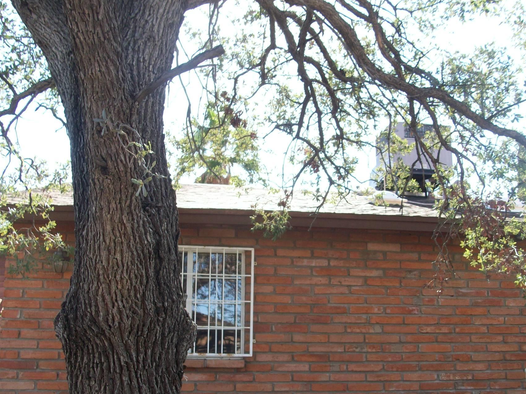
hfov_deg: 45.7
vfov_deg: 35.1
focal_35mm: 41
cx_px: 297
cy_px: 222
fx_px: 623
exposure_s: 1/183
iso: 64
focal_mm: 5.7
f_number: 2.8
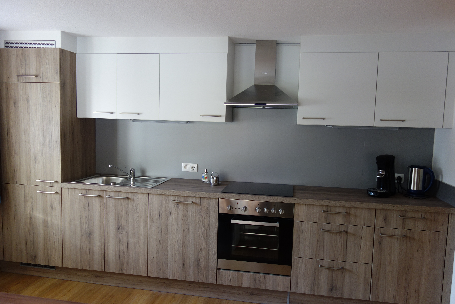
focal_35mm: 28
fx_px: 354
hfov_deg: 65.5
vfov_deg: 46.4
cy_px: 152
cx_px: 228
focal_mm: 10.4
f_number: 1.8
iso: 125
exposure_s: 1/50
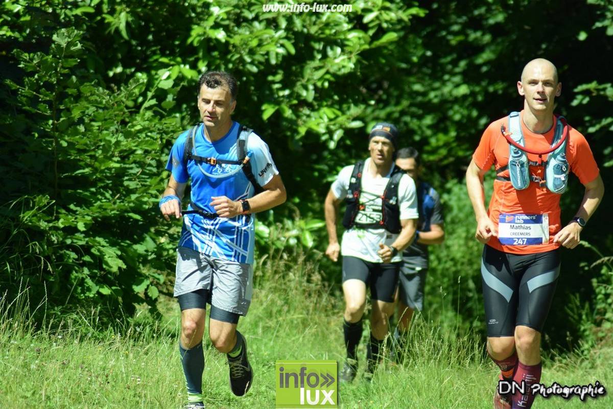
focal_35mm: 300
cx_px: 306
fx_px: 5108
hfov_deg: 6.9
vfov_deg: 4.6
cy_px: 204
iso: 400
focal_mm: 200
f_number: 4.8
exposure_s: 1/1600
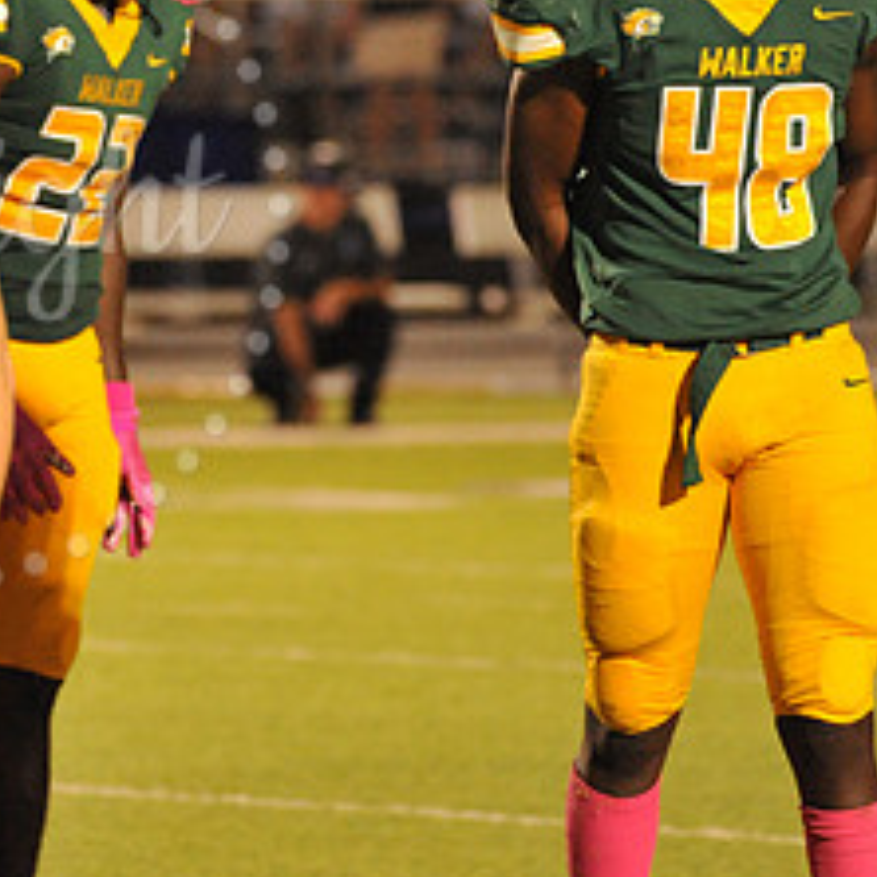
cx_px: -87
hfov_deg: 2.8
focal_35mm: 621
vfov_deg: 2.8
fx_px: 17800
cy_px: 213
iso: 6400
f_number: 6.3
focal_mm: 280
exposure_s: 1/160
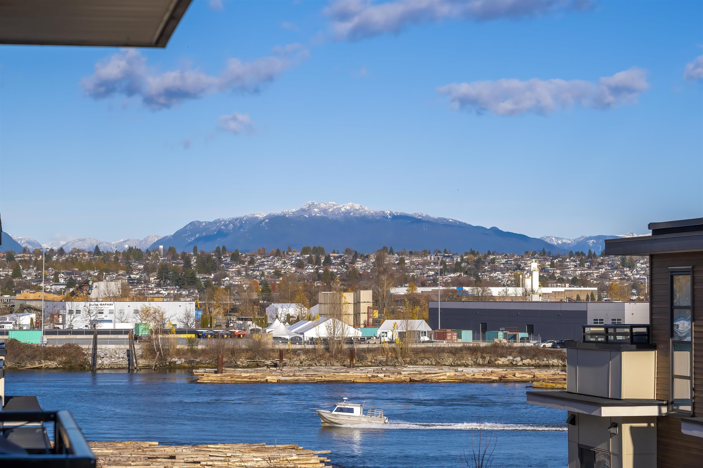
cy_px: 234
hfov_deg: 24.2
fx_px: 1640
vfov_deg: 16.3
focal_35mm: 84
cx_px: 352
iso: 80
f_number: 5
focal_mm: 56
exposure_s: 1/500
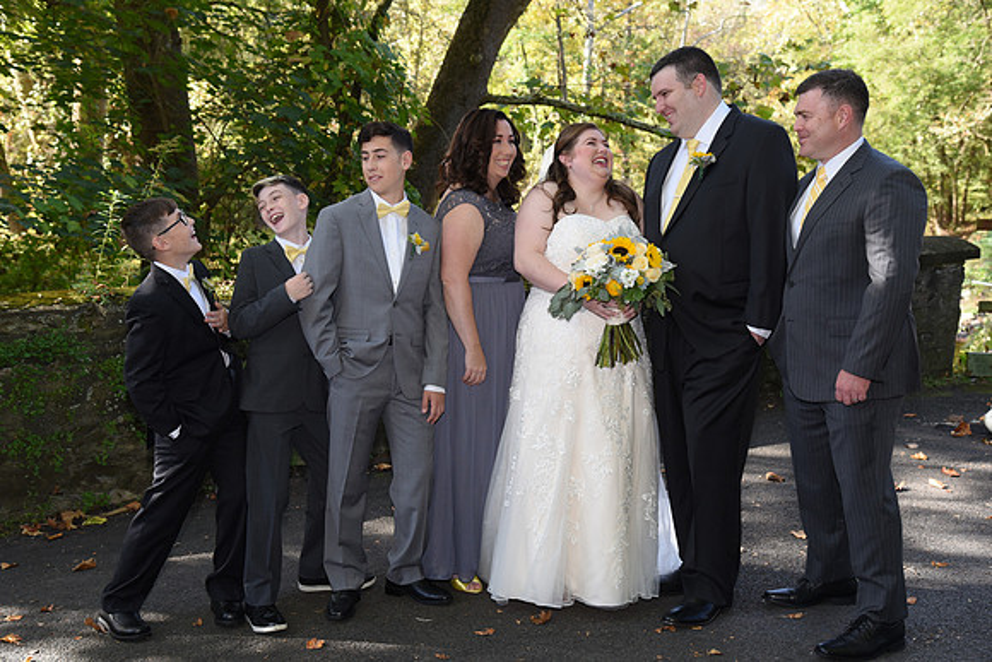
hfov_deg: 39.6
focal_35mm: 50
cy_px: 331
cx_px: 496
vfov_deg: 27.0
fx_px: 1378
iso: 640
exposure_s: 1/200
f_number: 5.6
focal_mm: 50
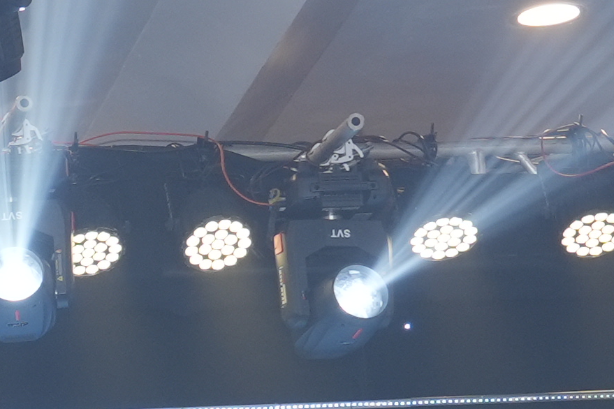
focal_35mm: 263
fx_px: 4485
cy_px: 721
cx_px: -886
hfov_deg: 7.3
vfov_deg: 5.2
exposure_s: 1/125
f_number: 3.5
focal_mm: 33
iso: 400
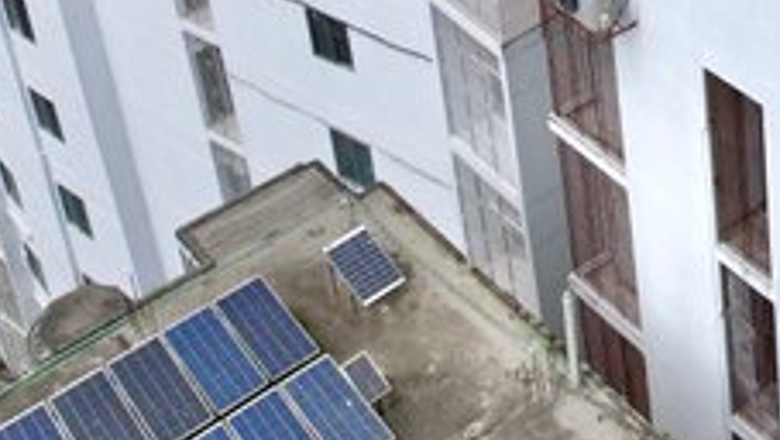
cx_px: 852
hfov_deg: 25.8
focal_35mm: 76
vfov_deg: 14.2
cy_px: -330
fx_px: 1573
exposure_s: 1/2500
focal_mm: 8.38
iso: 110
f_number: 2.8
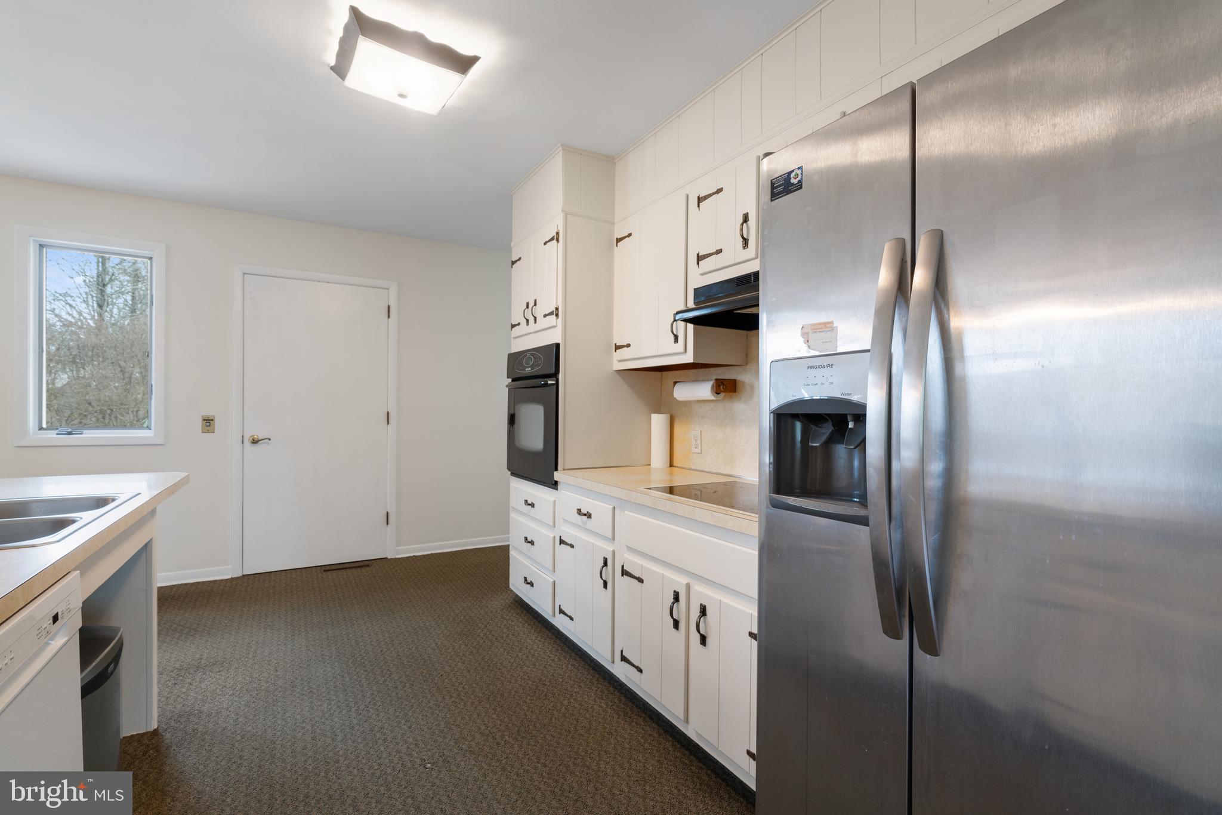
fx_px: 543
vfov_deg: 73.7
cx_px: 611
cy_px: 408
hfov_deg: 96.7
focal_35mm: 16
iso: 400
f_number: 8
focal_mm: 16
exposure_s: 1/1.67
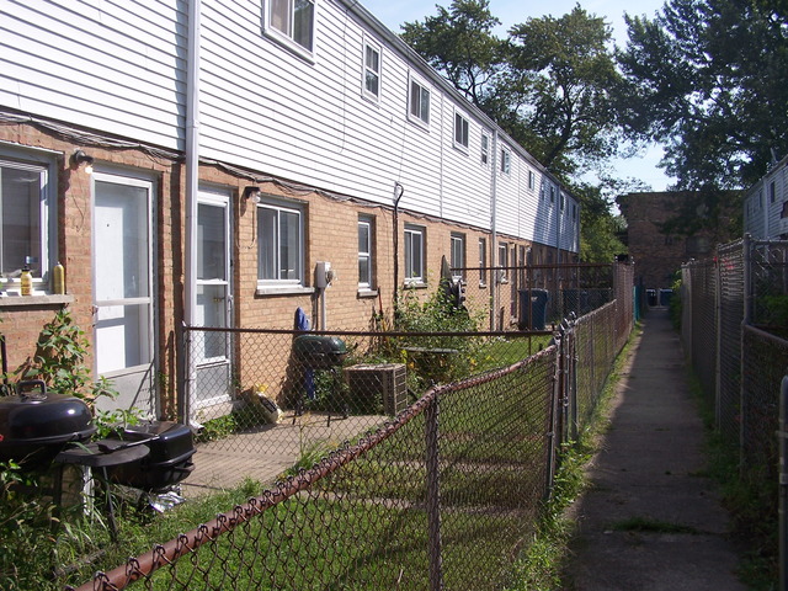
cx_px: 394
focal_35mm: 38
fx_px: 865
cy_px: 296
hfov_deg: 49.0
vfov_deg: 37.7
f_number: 4
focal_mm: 6.3
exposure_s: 1/800
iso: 80
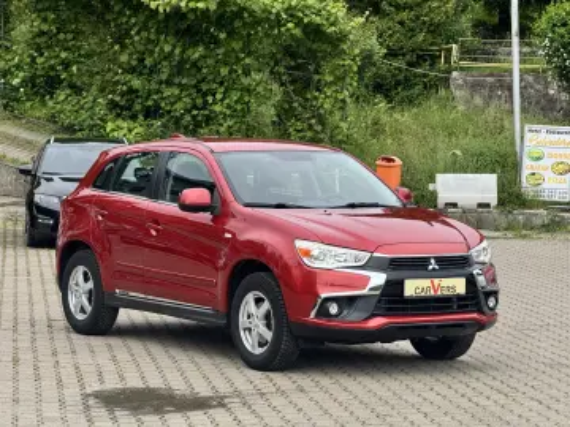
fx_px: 1976
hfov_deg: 16.4
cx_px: 285
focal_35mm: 120
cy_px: 214
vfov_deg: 12.3
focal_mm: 15.66
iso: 50
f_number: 2.8
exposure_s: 1/860
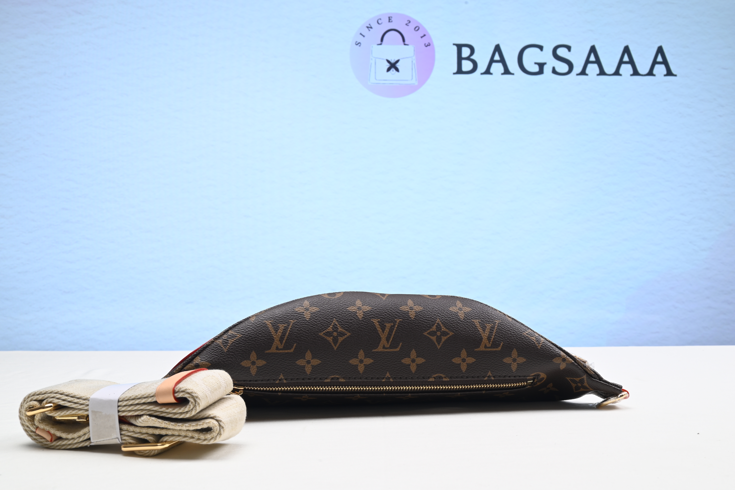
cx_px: 368
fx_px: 776
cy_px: 245
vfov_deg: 35.1
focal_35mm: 38
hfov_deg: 50.7
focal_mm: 38
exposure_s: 1/2
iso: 100
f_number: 16
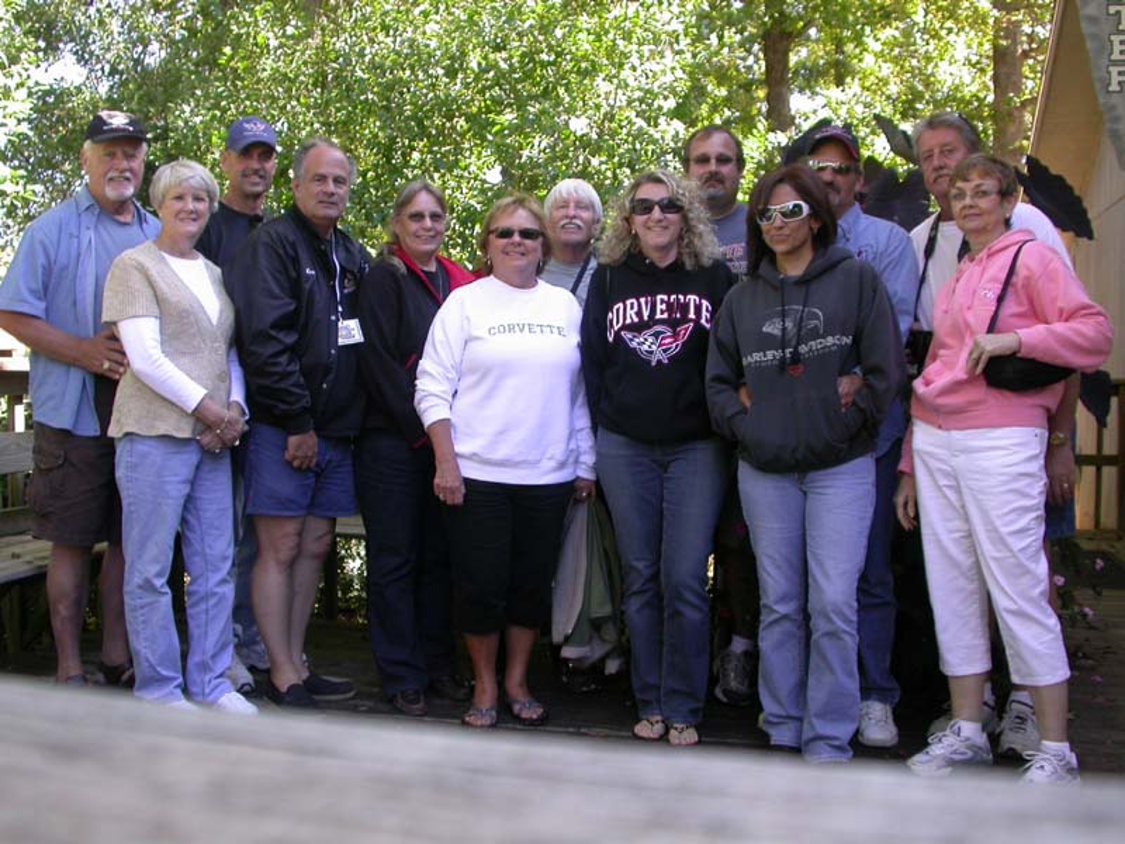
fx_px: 1235
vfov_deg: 37.7
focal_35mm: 38
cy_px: 422
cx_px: 562
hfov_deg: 49.0
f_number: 3.3
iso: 100
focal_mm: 7.85
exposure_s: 1/80
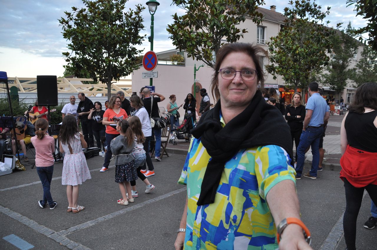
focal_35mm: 27
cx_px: 188
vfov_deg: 47.8
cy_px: 125
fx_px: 282
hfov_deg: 67.4
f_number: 4.5
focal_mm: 18
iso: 400
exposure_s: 1/80
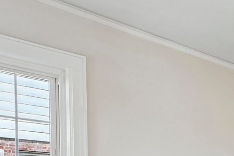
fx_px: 377
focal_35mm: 58
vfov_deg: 21.4
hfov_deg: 27.9
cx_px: 313
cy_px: 196
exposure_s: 1/13
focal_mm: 17
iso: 250
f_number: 9
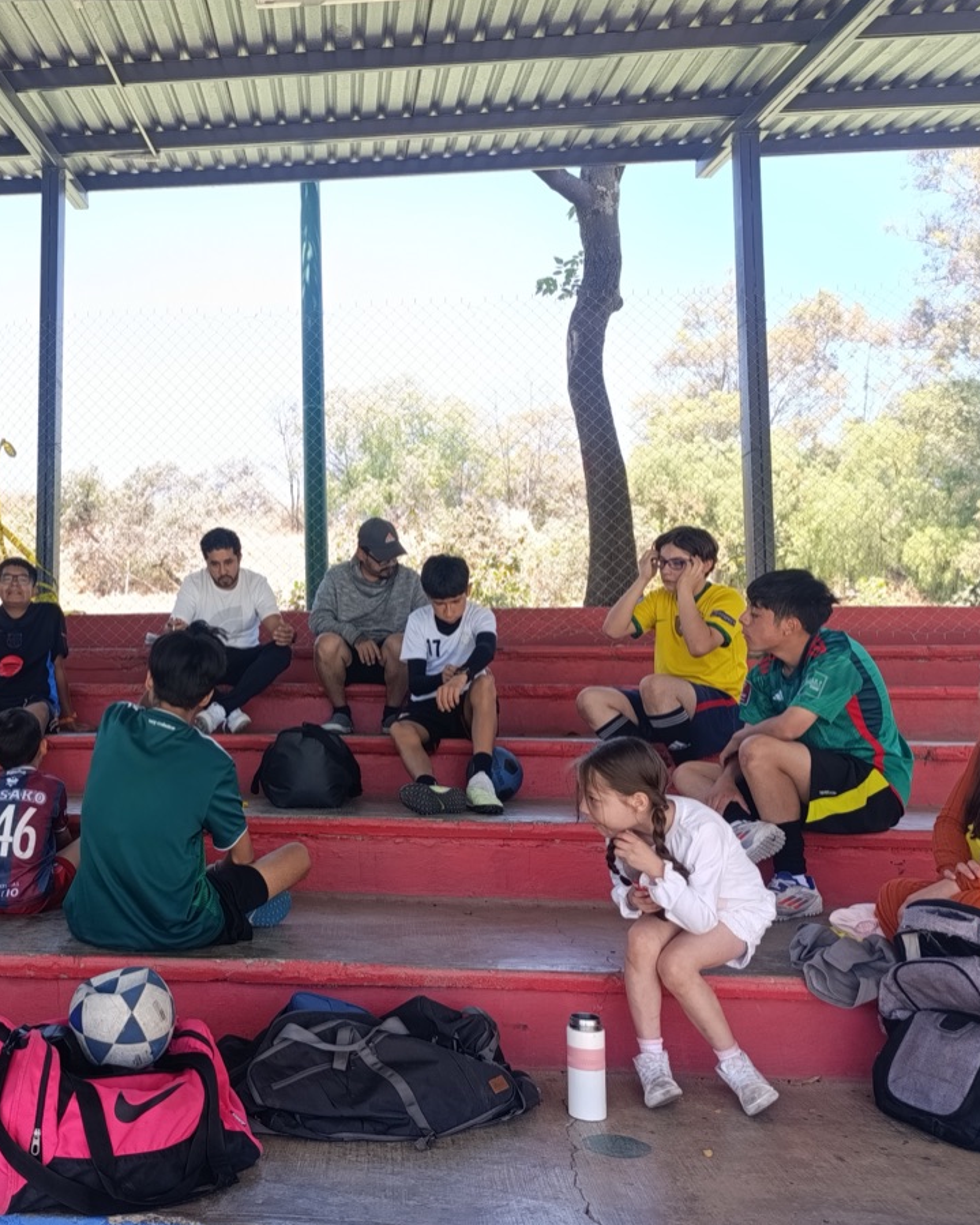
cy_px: 612
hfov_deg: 46.4
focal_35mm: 30
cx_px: 221
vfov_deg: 58.8
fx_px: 1088
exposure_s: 1/120
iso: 125
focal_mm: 6.14
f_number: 1.6
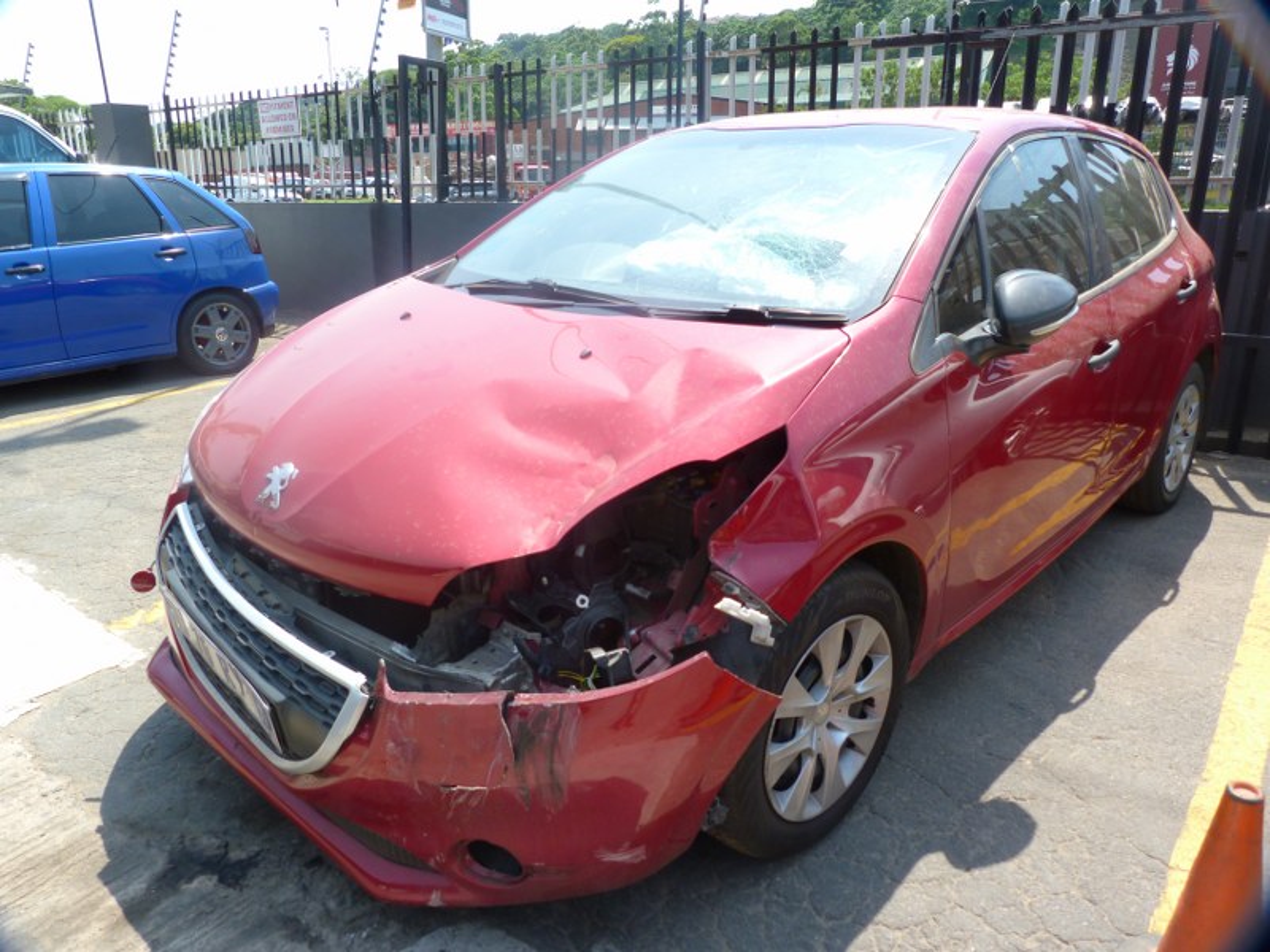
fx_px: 917
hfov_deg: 69.4
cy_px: 476
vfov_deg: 54.9
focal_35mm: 25
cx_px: 635
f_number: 4
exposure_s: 1/200
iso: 80
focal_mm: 4.5
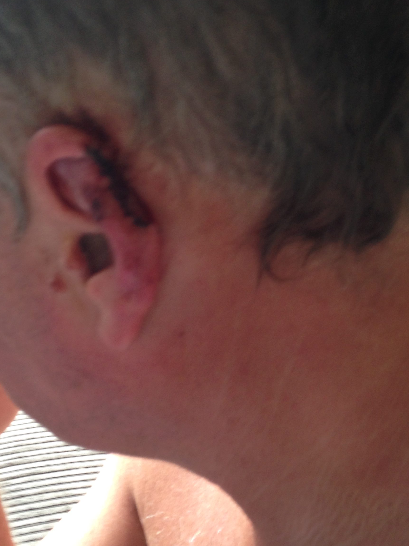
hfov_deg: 30.9
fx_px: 740
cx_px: 188
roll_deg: -11.3
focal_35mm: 47
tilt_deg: -31.4
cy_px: 317
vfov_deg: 40.3
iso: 64
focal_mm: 4.12
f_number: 2.4
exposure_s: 1/20
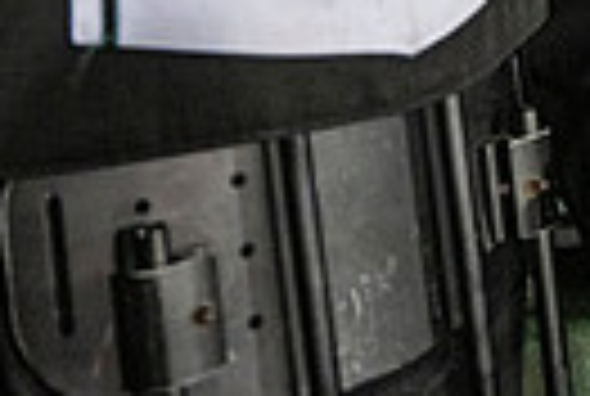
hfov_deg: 17.0
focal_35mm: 106
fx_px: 1741
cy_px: -443
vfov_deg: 11.5
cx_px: 937
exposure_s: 1/500
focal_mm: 24
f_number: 3.2
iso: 2000
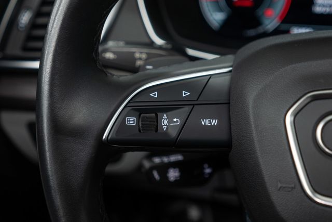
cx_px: 166
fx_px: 387
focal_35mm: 42
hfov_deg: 46.4
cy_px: 111
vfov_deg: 31.9
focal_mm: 28
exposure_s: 1/40
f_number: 3.2
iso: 640
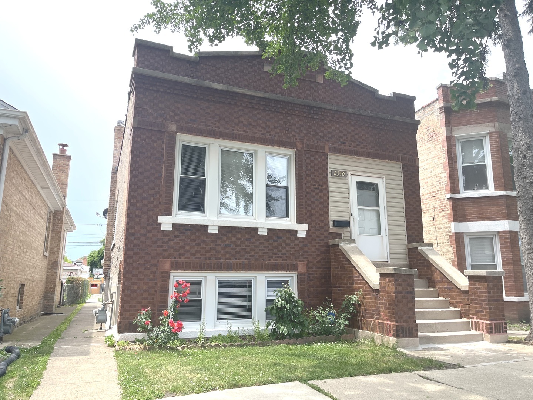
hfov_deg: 67.3
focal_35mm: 26
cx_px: 266
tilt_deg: +11.9
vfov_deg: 53.1
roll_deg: +0.0
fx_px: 400
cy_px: 200
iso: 50
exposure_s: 1/1294
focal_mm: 5.1
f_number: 1.6
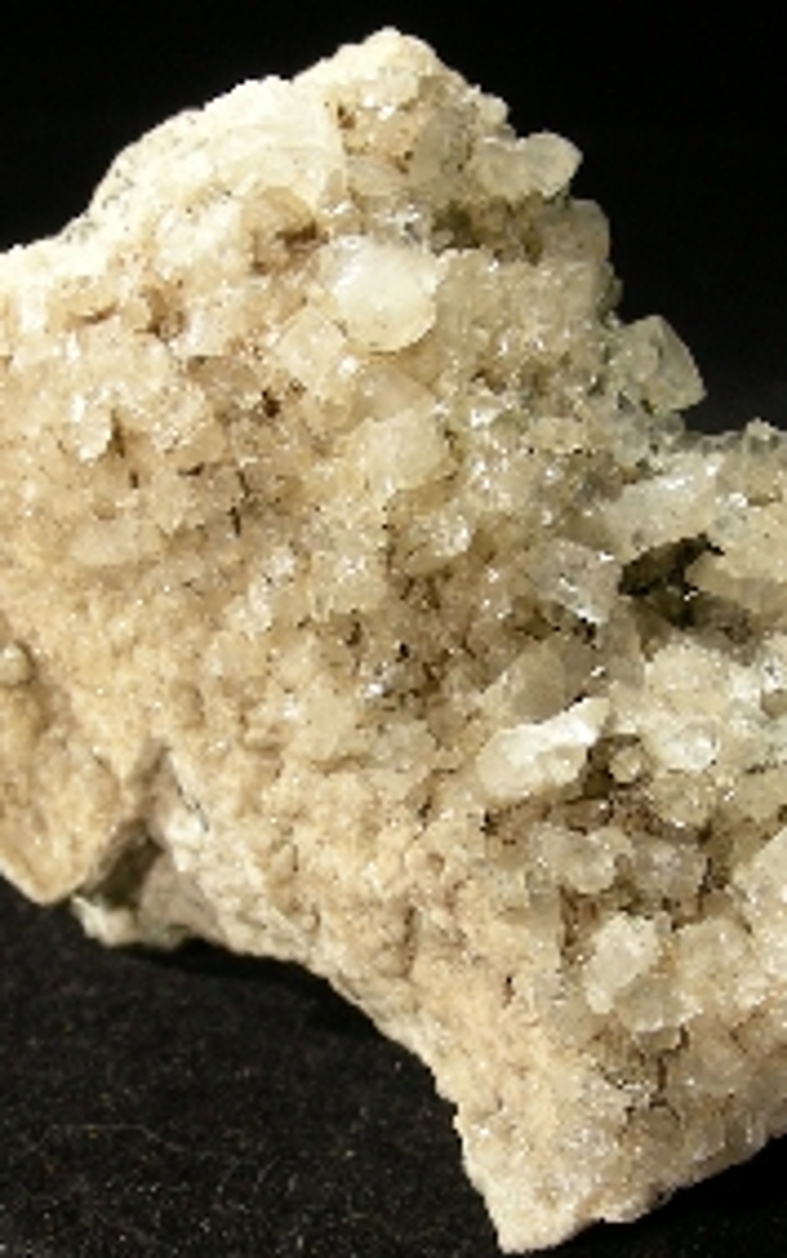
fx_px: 2161
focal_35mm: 63
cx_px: 449
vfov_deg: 32.5
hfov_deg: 20.6
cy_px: 676
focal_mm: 6.8
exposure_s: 1/24
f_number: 3.5
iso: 50
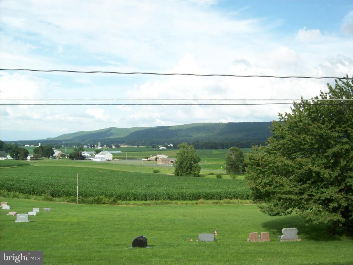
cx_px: 176
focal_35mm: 36
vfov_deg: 39.6
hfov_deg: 51.4
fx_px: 367
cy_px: 132
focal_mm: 6
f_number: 4.8
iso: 80
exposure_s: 1/326
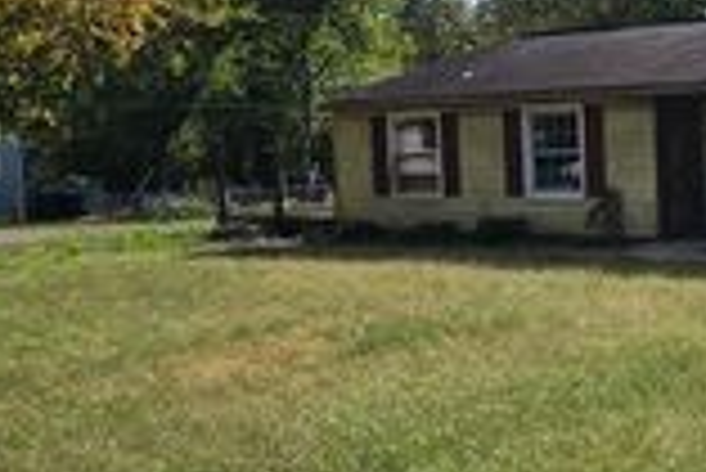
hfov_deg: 35.7
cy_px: 214
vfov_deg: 31.2
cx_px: 845
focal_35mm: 43
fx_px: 844
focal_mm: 2.2
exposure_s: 1/6441
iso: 100
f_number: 2.2
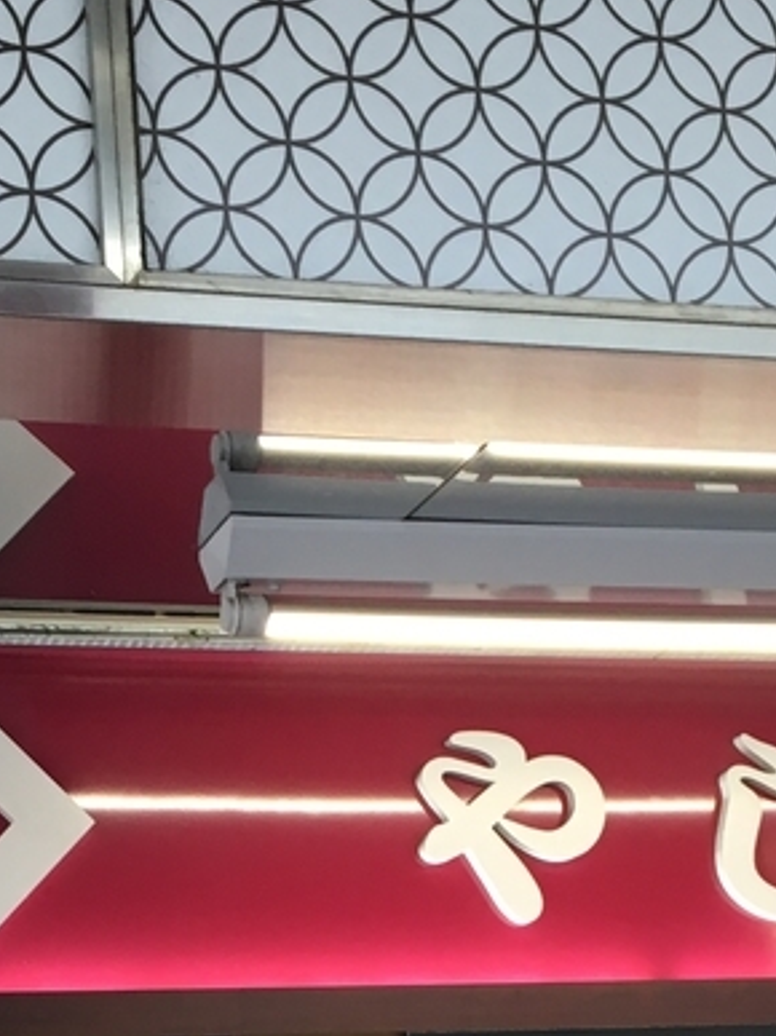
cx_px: 268
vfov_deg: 20.1
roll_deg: +3.9
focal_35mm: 90
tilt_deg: +2.6
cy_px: 1317
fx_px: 2692
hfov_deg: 16.4
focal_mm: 4.15
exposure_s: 1/33
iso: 32
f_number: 2.2
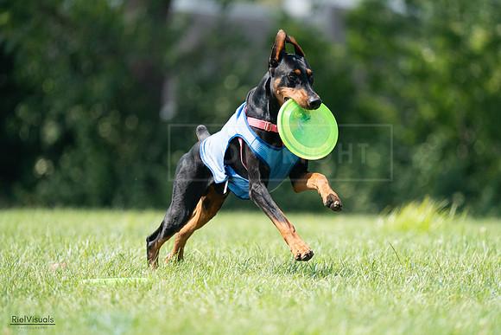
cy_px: 168
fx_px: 8017
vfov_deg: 2.4
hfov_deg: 3.6
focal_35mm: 576
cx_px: 250
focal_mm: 576
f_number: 6.3
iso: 2500
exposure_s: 1/4000
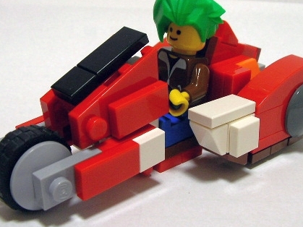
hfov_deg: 33.2
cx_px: 156
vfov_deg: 25.1
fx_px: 508
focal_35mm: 58
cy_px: 84
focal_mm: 5.8
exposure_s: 1/16
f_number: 3.5
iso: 100
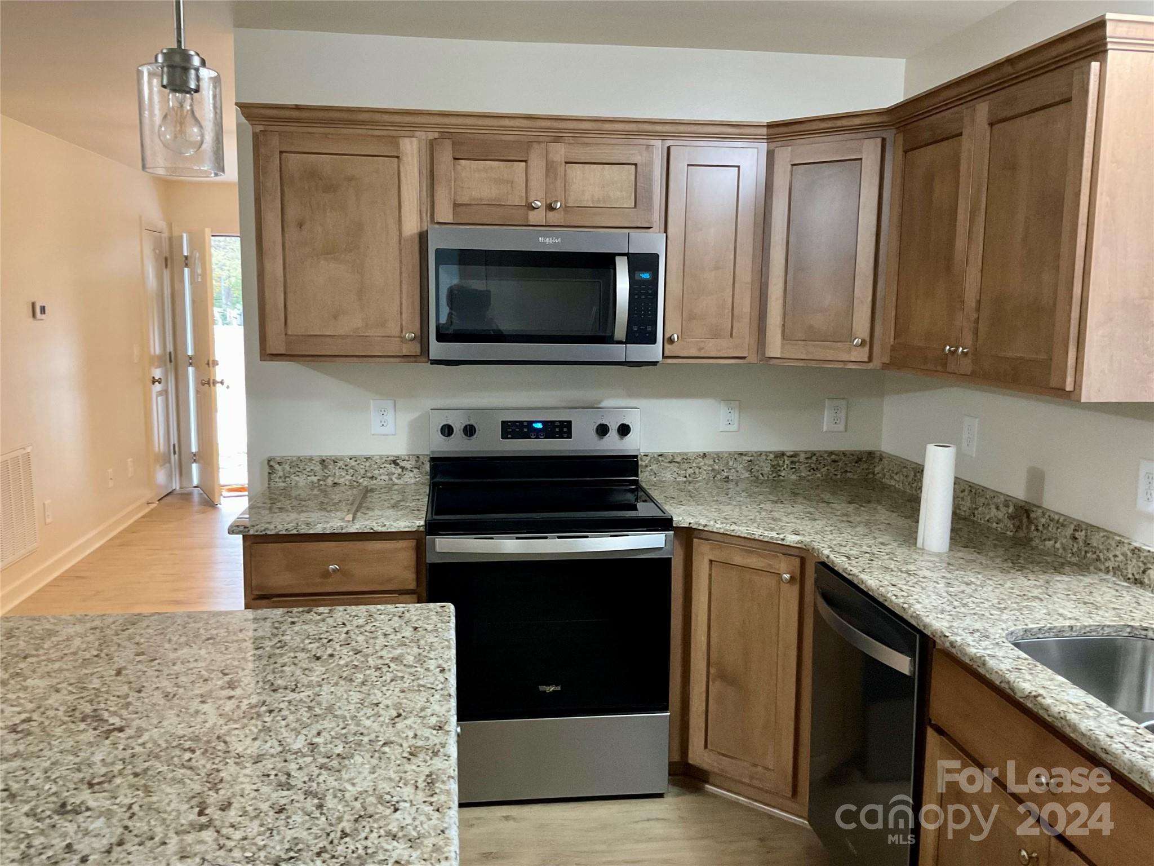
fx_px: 967
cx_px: 577
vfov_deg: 48.2
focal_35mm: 29
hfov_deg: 61.7
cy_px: 433
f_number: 1.8
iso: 320
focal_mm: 3
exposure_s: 1/40
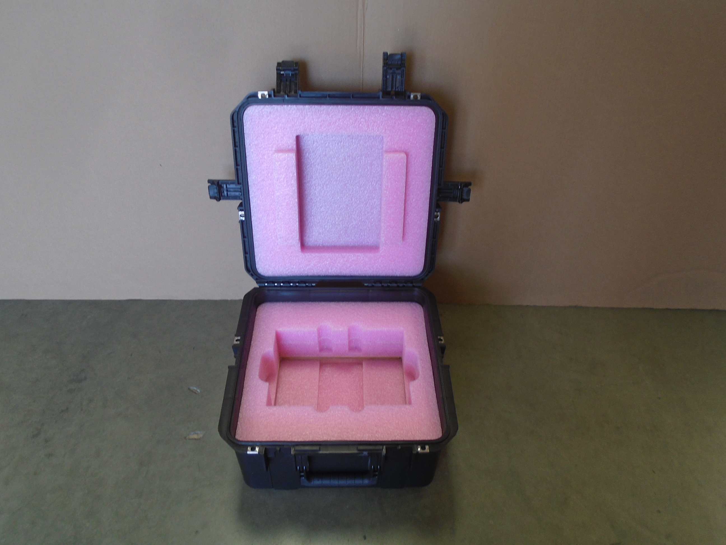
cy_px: 272
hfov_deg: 67.3
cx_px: 363
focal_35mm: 26
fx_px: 545
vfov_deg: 53.1
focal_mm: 4.6
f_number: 3.2
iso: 100
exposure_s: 1/30
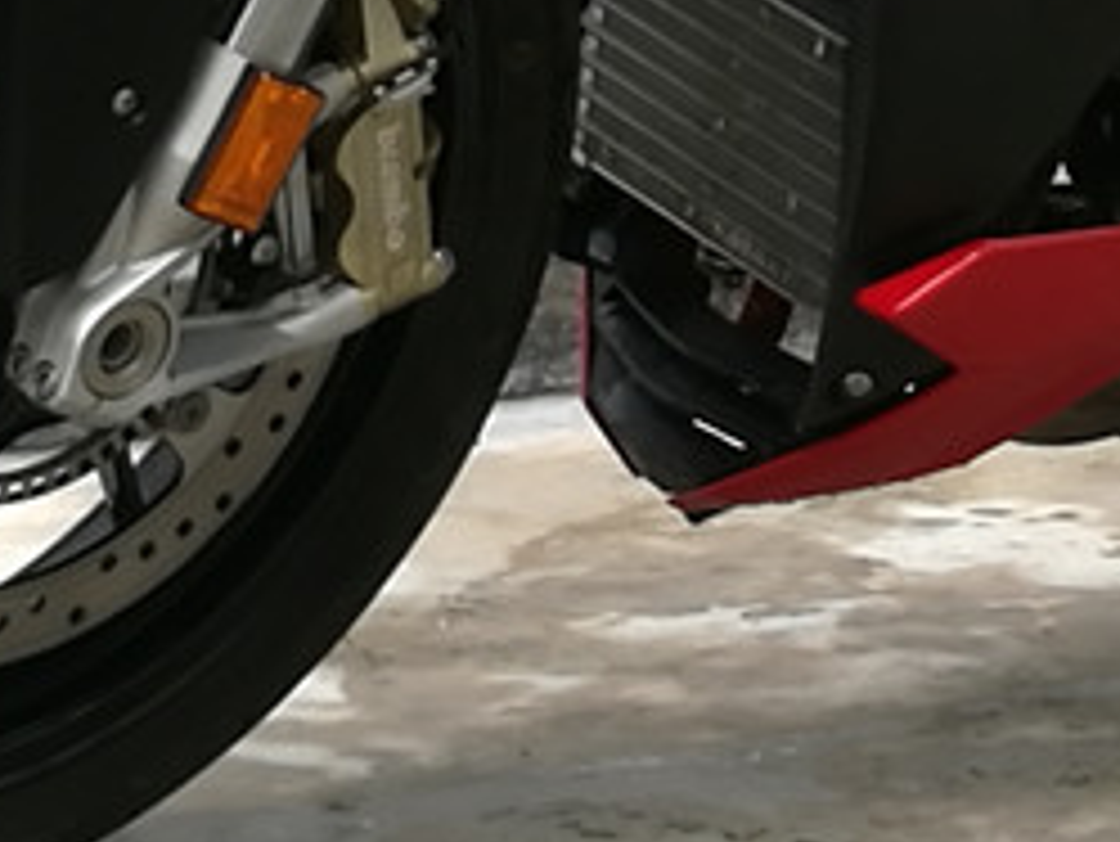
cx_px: 1228
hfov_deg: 8.8
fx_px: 7186
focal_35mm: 222
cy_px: -540
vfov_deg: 6.6
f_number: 2
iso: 80
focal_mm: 4.04
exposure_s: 1/100
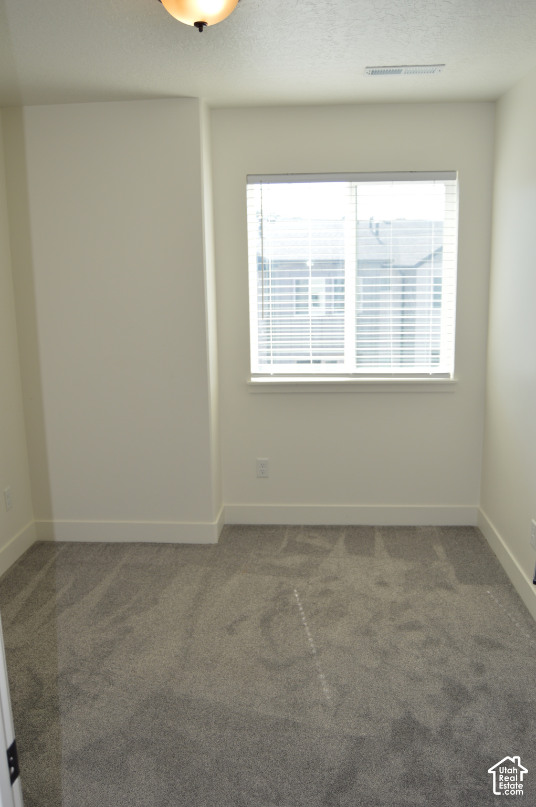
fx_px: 671
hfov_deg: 43.5
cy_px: 404
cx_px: 268
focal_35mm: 30
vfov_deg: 62.0
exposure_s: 1/125
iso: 100
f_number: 4
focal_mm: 20
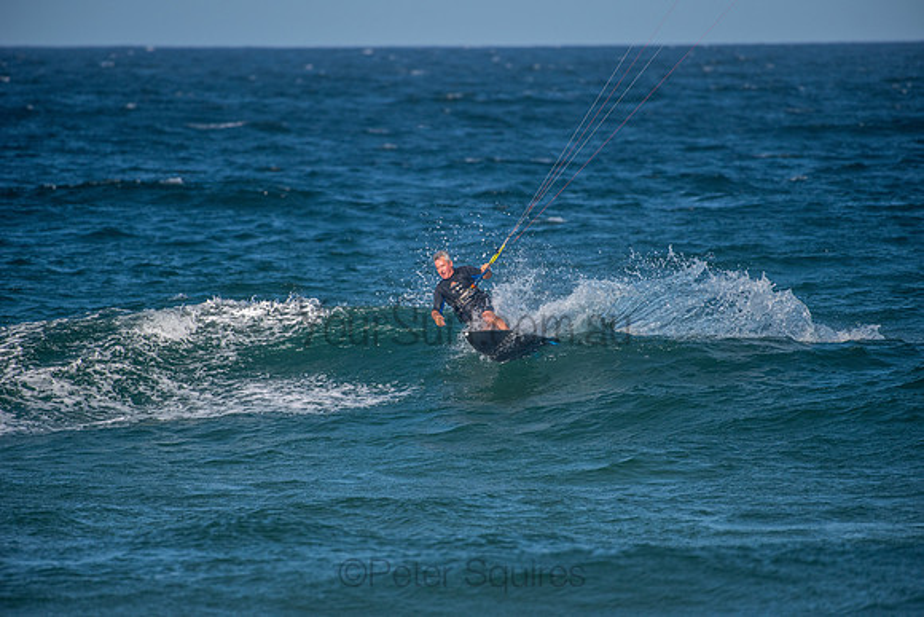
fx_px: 12836
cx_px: 462
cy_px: 308
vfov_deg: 2.8
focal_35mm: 500
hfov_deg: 4.1
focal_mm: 500
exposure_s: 1/4000
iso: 640
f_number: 5.6
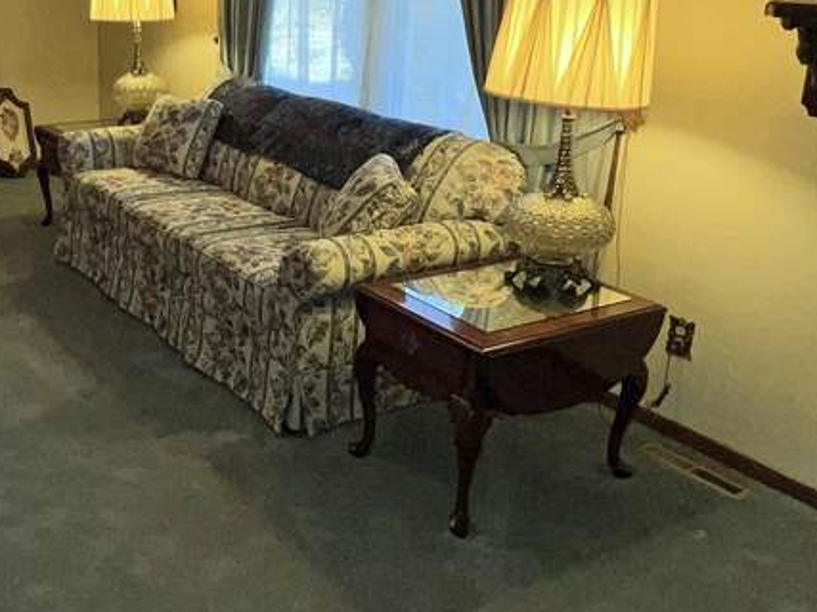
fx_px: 920
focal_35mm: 39
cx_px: 188
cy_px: 224
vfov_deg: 36.6
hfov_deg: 45.9
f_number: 1.8
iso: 40
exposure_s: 1/122
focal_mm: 1.57
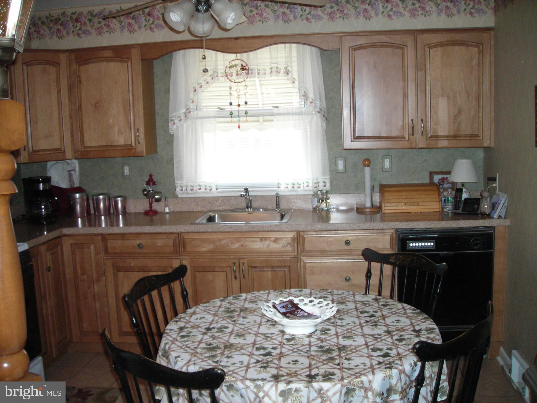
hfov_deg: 49.0
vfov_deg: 37.7
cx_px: 268
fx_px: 589
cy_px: 202
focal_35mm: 38
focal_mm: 6.3
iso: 198
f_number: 3.2
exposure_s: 1/30
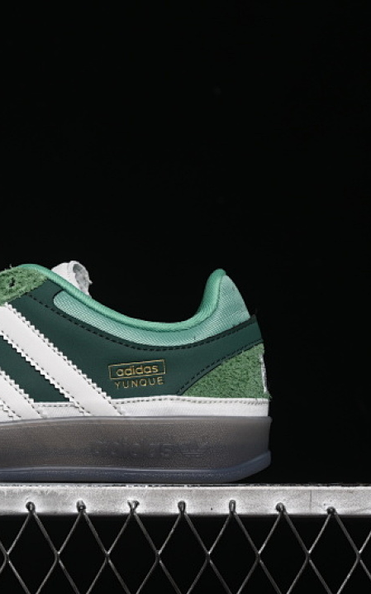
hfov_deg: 11.3
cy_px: 297
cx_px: -13
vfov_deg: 18.1
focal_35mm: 115
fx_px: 1860
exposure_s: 1/60
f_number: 7.1
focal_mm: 50
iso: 160
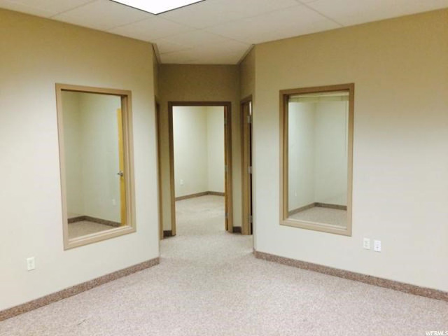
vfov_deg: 48.2
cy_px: 168
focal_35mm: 29
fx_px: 375
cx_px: 224
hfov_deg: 61.7
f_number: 2.2
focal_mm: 4.15
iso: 125
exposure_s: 1/30
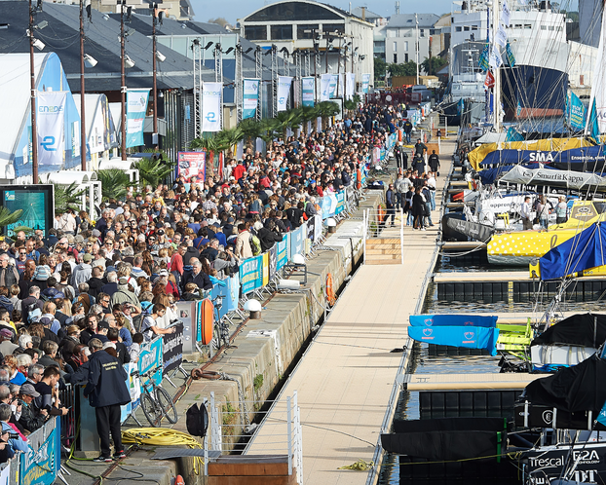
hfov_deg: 8.4
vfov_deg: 6.7
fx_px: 4126
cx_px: 223
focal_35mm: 230
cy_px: 229
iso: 640
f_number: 14
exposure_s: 1/800
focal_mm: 185
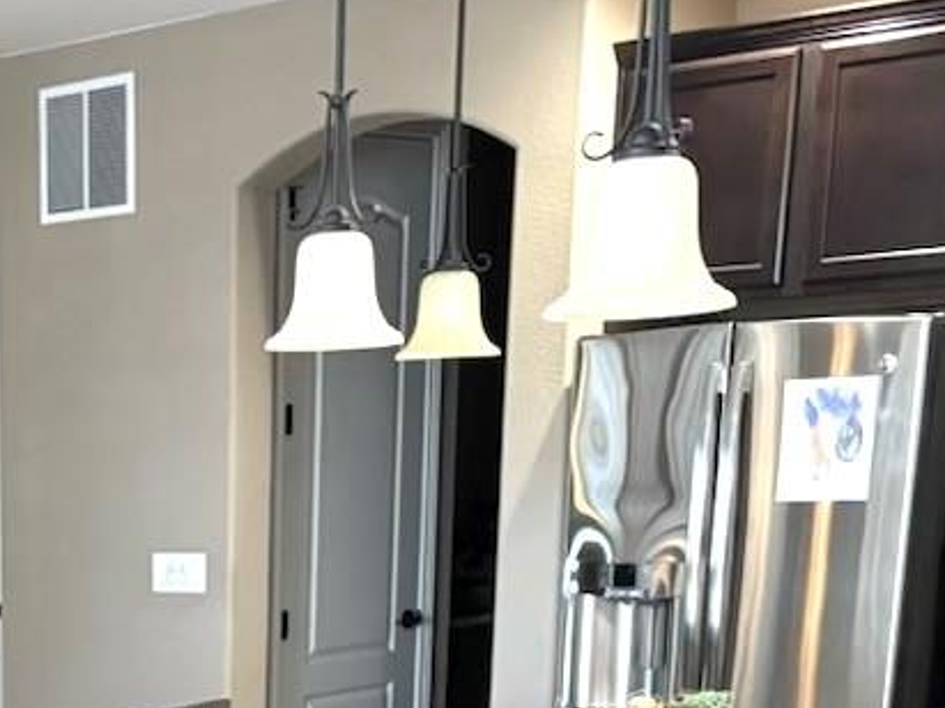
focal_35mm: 81
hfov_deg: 22.6
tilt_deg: -16.4
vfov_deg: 16.5
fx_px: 2211
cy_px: 1087
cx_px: -129
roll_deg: +1.4
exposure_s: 1/60
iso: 500
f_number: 1.6
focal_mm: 5.96
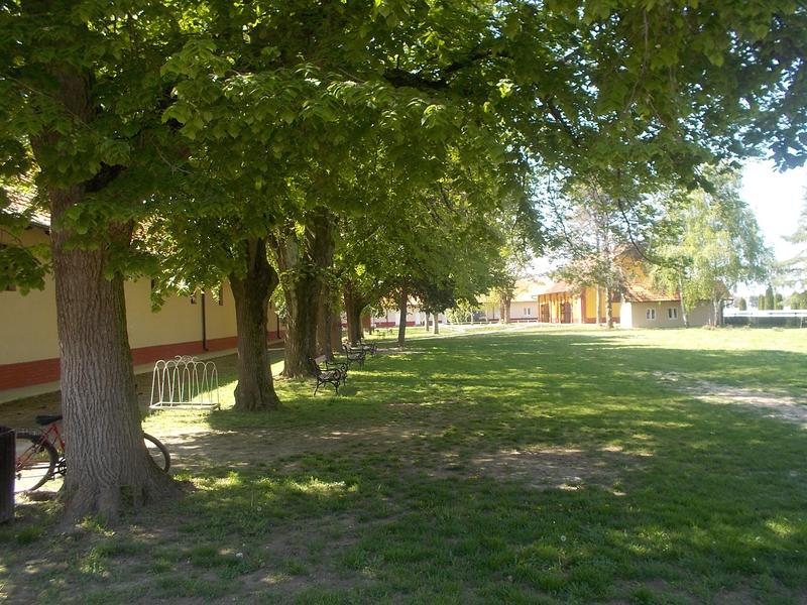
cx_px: 404
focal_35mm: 29
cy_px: 302
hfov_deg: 61.7
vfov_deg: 48.2
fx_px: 676
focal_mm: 4.1
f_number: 3.3
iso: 80
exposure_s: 1/100
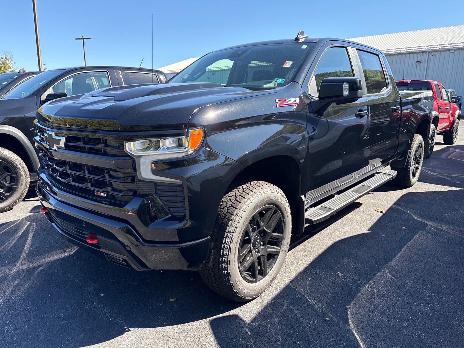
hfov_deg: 71.6
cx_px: 232
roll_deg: -0.5
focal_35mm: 24
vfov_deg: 56.8
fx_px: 322
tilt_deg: -11.4
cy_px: 174
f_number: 1.78
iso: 100
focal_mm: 6.76
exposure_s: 1/909
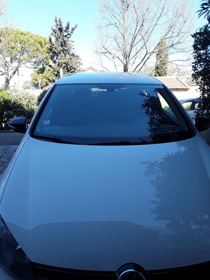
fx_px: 218
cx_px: 105
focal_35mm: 27
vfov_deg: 65.3
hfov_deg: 51.4
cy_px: 140
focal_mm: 2.91
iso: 40
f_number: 1.9
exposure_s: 1/344
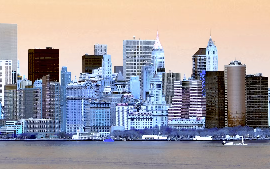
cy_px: 17
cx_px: 57
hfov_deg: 12.0
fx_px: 1280
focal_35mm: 174
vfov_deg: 7.5
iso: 100
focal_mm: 50
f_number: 9
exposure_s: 1/320
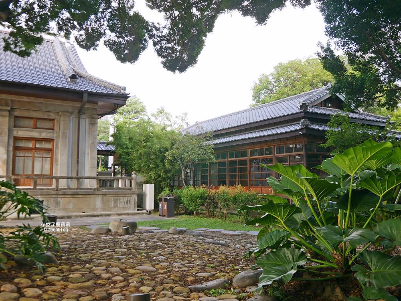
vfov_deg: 44.2
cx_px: 200
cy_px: 150
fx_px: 371
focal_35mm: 32
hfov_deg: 56.8
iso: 200
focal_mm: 16
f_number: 4
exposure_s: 1/200
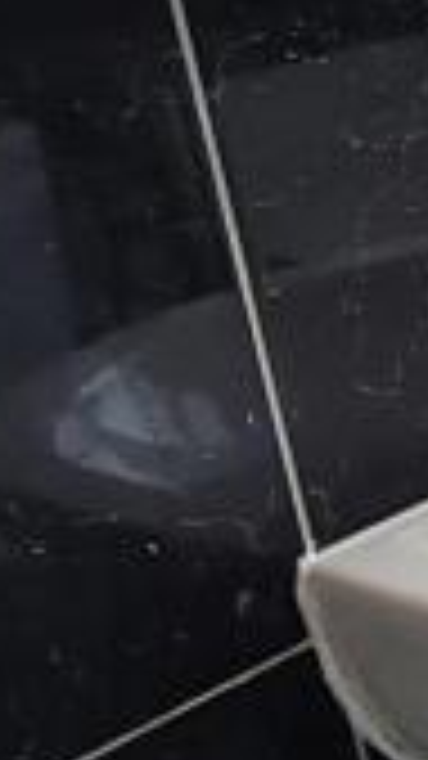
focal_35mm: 86
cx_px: 1379
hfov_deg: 9.7
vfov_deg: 24.7
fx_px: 1736
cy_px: 279
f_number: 2.2
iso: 100
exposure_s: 1/50
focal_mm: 1.74
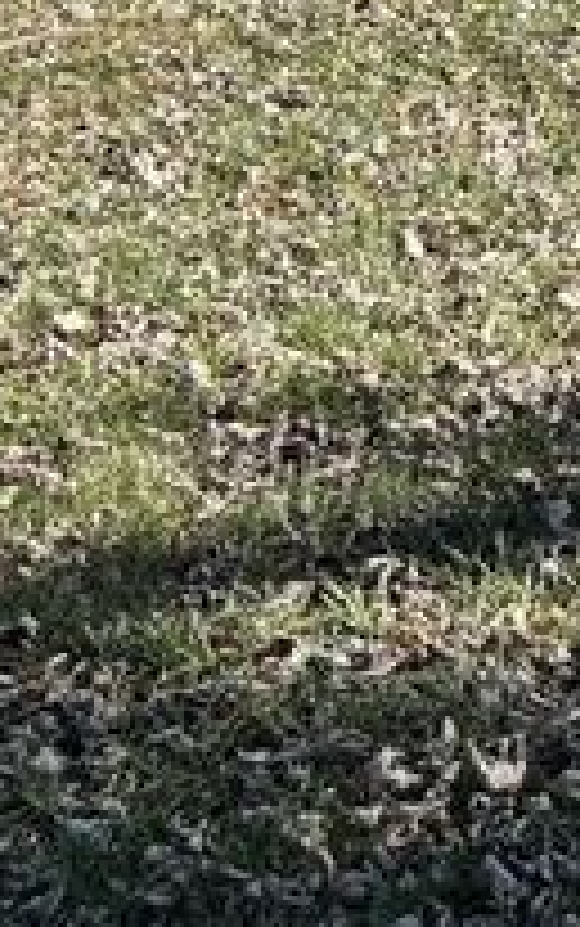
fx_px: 3460
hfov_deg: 8.0
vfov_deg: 14.5
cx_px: 1821
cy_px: -360
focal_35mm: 137
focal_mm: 5.96
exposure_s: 1/1876
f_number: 1.6
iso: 50
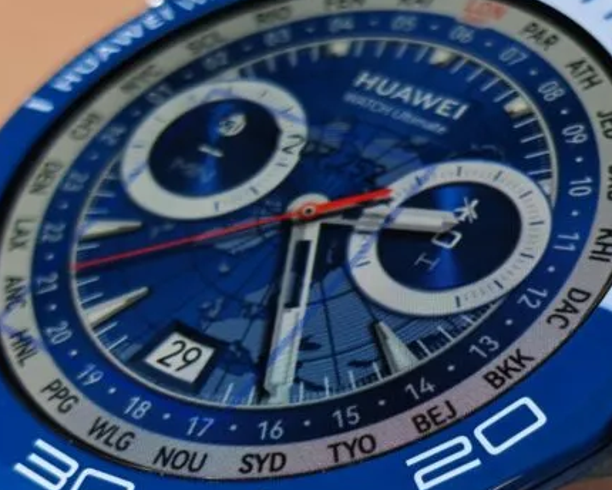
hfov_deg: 17.9
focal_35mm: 107
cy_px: 326
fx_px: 1938
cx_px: 373
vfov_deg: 14.4
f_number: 1.6
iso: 50
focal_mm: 5.4
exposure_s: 1/100
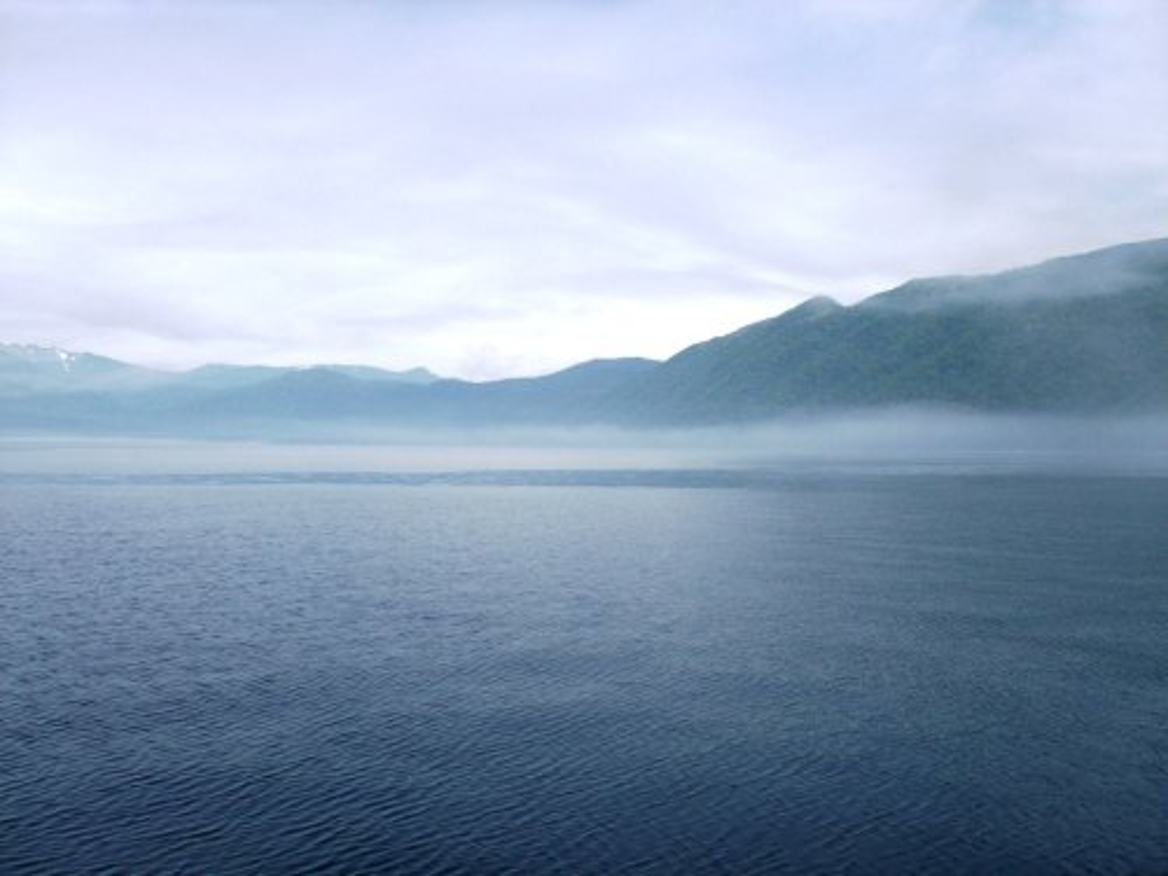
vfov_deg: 38.7
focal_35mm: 37
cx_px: 584
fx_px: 1248
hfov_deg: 50.1
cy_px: 438
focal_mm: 7.7
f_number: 7.1
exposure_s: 1/250
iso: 50
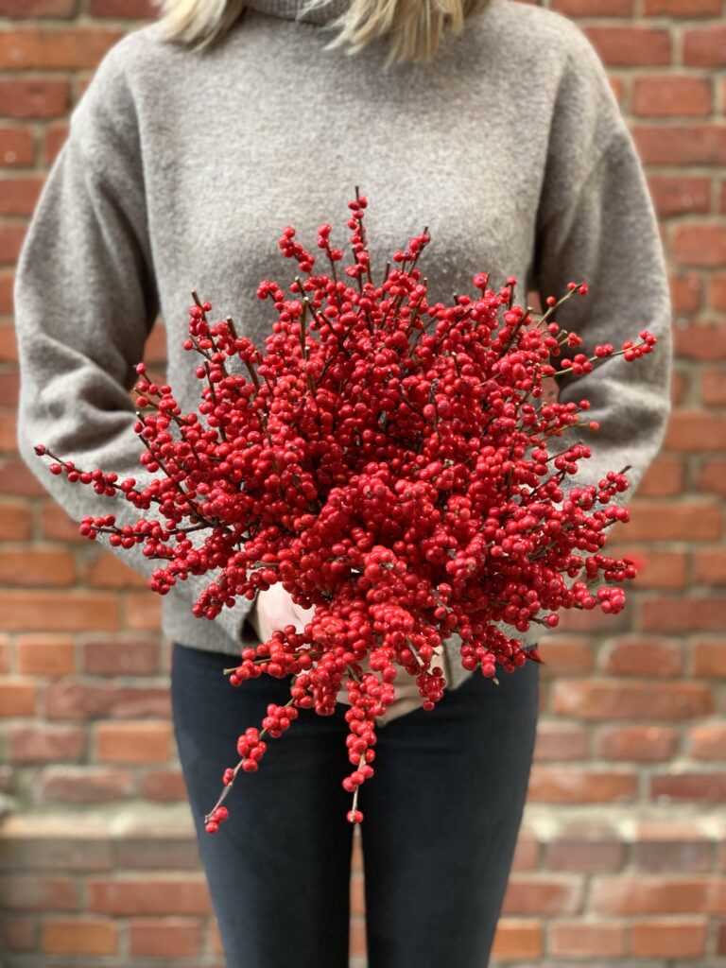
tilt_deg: -10.6
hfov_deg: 28.0
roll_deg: +0.2
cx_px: 363
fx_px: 1454
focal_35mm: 52
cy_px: 484
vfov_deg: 36.8
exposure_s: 1/67
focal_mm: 6
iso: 125
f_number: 2.4
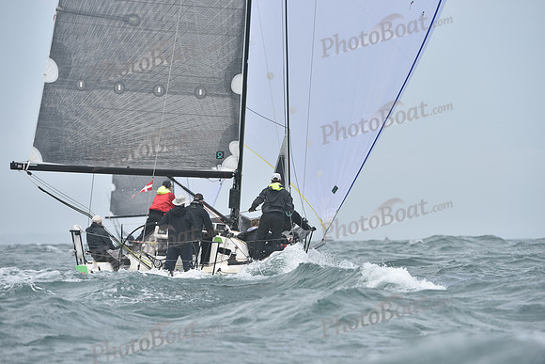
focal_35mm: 340
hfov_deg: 6.1
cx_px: 272
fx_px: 5148
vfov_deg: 4.0
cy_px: 182
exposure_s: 1/1000
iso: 320
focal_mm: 340
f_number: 8
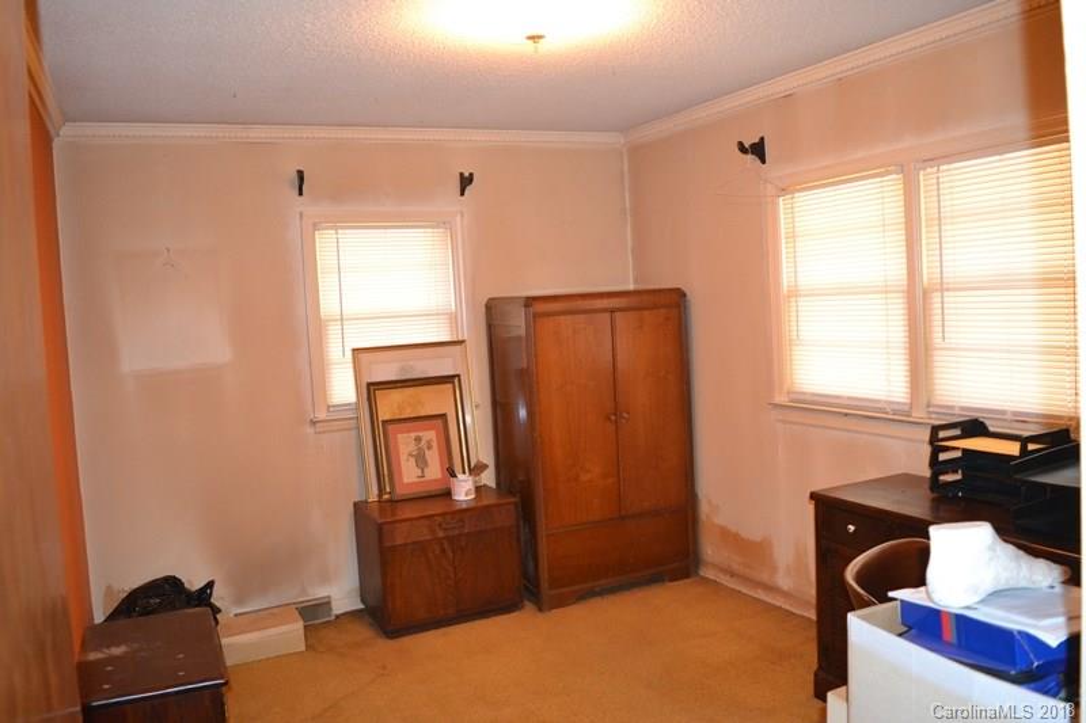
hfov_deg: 67.4
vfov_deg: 47.9
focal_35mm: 27
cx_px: 543
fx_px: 814
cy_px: 362
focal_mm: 18
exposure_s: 1/60
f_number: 3.5
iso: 2200
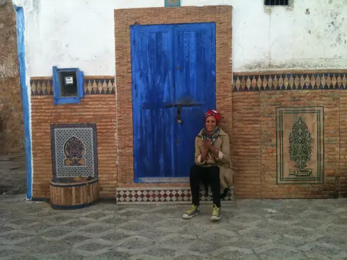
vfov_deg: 40.7
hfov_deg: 52.6
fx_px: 351
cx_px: 174
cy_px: 130
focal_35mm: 35
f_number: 2.8
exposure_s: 1/610
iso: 64
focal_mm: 3.85
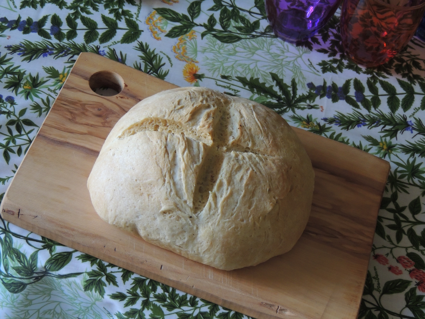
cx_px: 212
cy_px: 160
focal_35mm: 70
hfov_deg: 27.8
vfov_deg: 21.0
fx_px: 859
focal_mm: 12.4
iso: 640
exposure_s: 1/15
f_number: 3.9
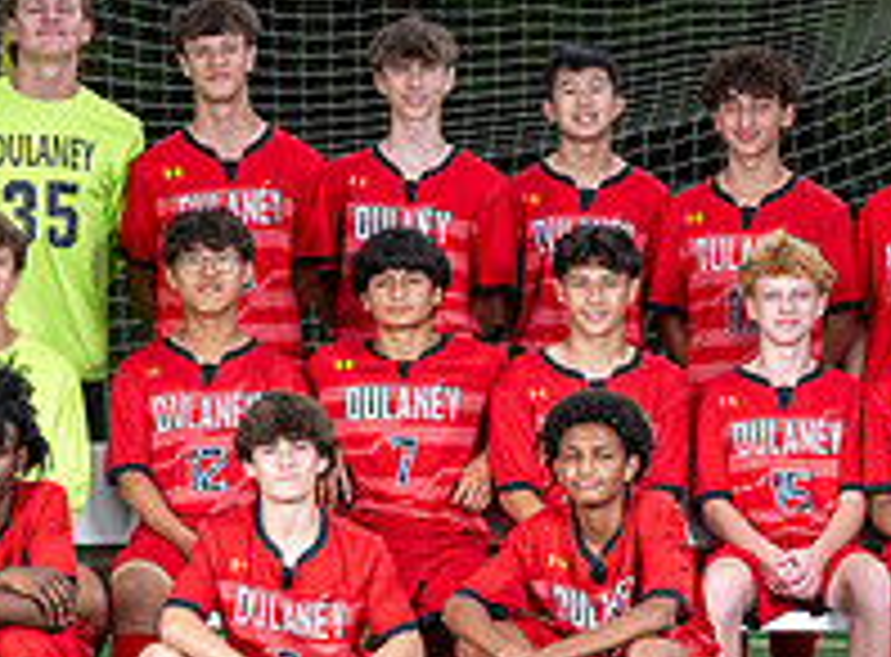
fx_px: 6447
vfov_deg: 5.8
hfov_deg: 7.9
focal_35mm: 252
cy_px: 527
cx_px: 23
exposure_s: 1/200
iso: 64
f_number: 6.3
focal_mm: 77
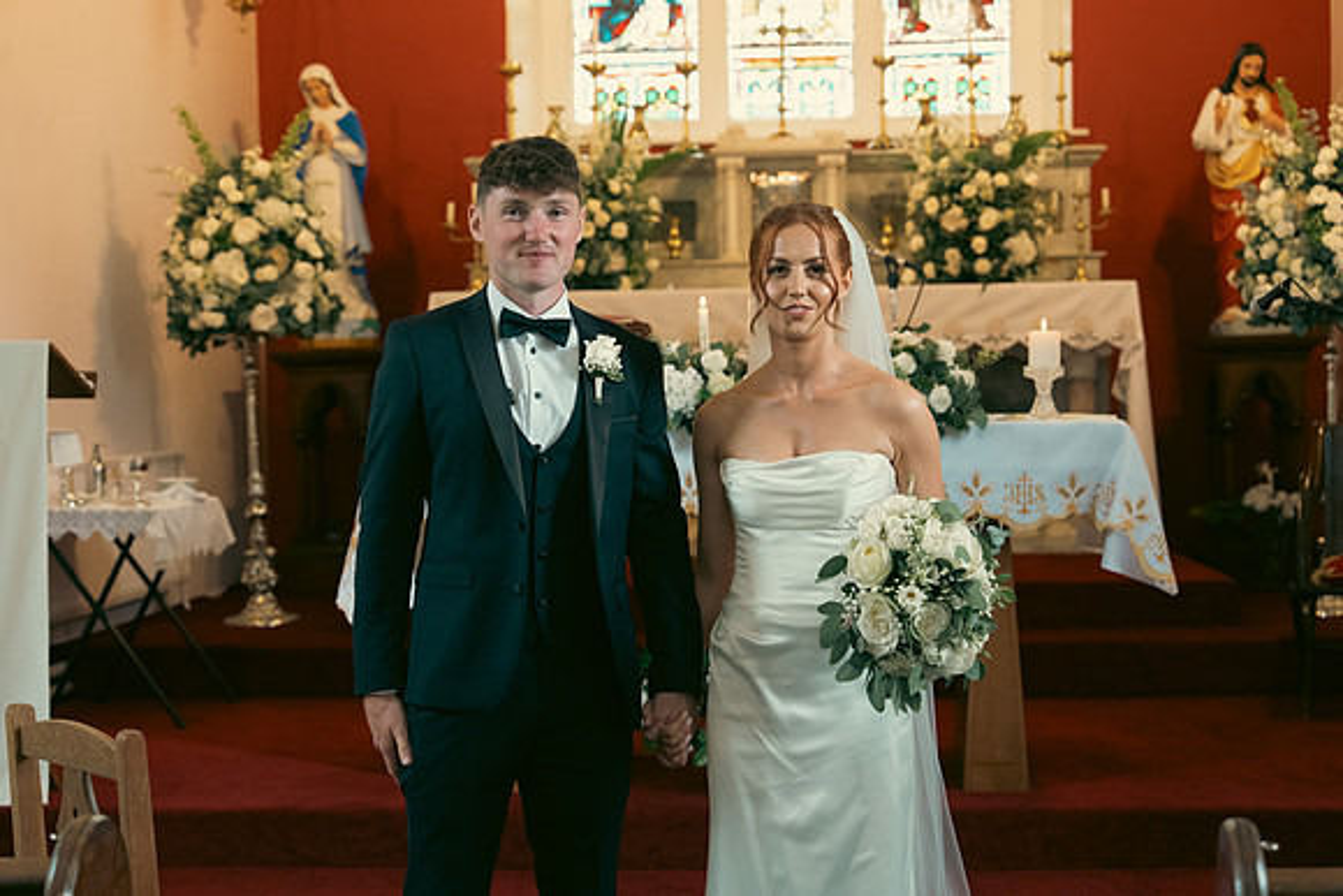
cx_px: 672
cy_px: 448
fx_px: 2239
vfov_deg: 22.6
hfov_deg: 33.4
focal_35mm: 60
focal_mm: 60
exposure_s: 1/200
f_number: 3.5
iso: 3200
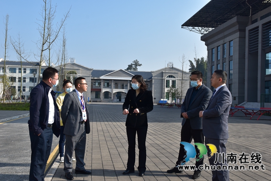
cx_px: 136
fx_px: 271
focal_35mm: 36
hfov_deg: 53.1
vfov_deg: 36.9
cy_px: 90
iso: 400
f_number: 11
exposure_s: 1/400
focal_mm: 24
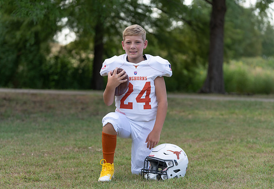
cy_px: 98
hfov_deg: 20.8
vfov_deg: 14.4
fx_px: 746
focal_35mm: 97
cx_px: 138
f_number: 2.8
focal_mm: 90
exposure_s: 1/400
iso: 100
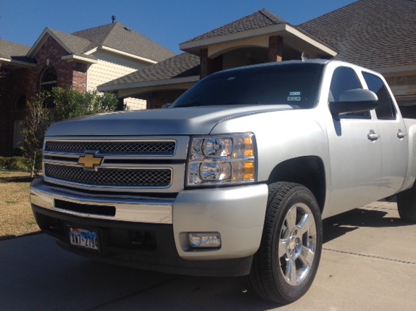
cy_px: 152
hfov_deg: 47.9
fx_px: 468
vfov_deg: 36.7
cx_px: 225
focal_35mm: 39
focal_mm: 4.28
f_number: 2.4
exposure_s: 1/2326
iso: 50
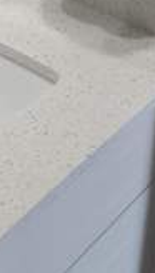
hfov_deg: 10.8
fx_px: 770
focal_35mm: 106
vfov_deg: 18.2
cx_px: -120
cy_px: -118
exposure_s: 1/59
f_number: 1.8
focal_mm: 7
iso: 40
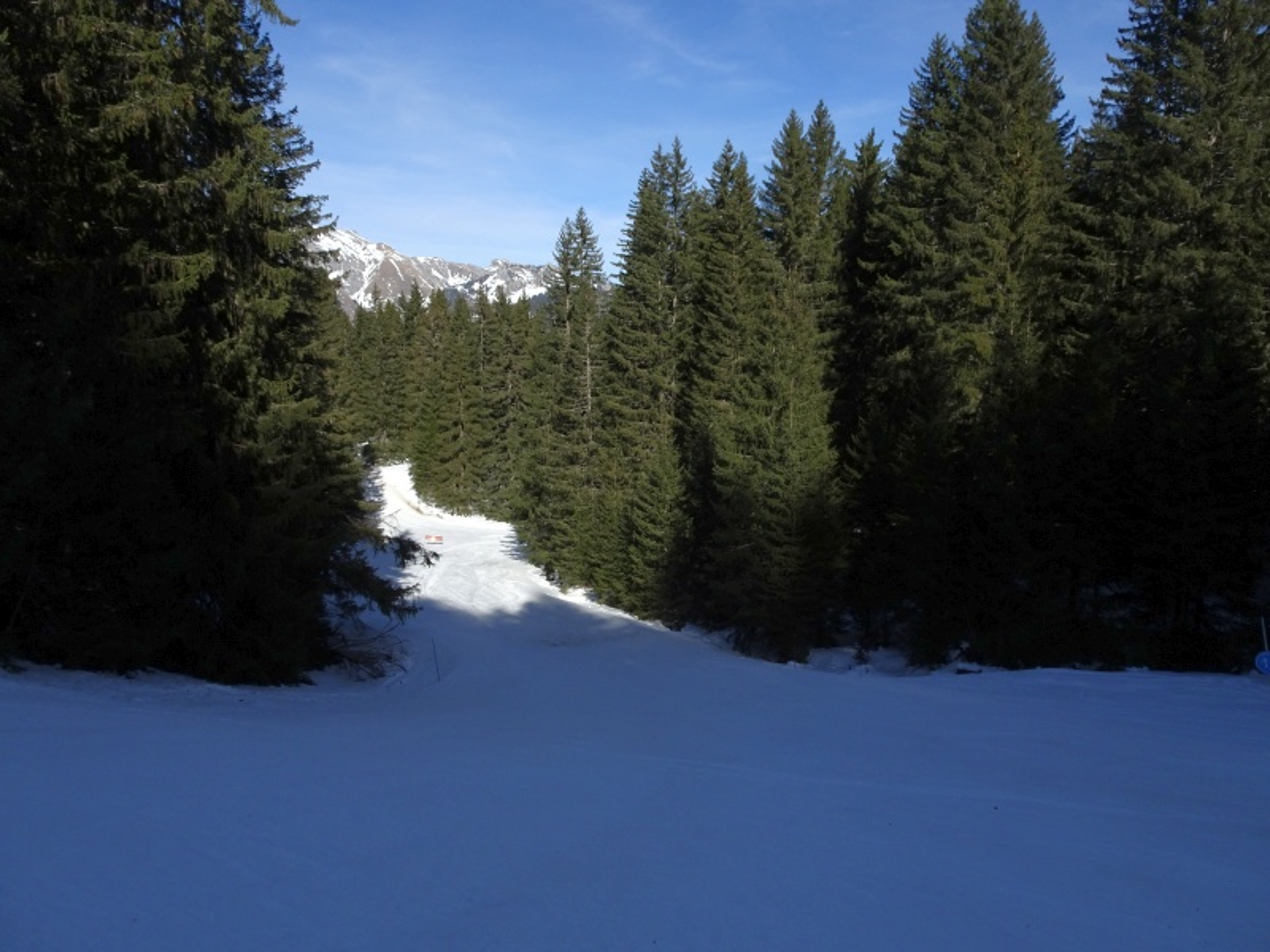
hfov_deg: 71.6
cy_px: 476
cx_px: 635
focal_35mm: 24
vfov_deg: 56.8
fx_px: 881
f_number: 3.5
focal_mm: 4.1
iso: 80
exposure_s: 1/1250
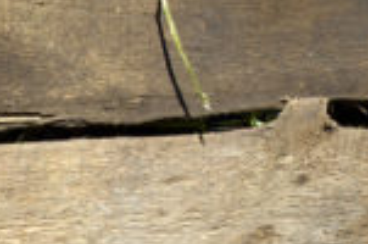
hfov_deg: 9.2
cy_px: -207
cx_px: 339
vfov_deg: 6.0
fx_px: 2285
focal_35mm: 224
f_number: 8
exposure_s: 1/250
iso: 125
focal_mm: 22
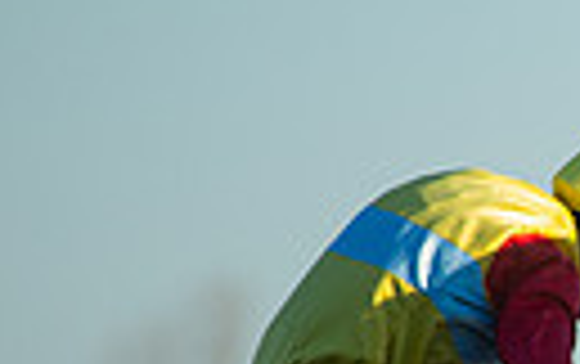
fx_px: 23979
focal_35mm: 1515
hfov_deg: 1.4
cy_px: 736
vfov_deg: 0.9
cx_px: 1197
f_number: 6.3
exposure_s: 1/4000
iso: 800
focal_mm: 300
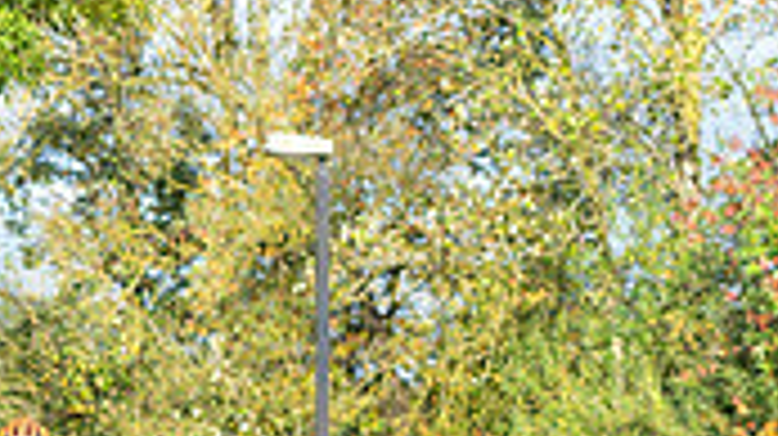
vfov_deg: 4.4
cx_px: 29
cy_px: 637
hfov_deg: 7.9
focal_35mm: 273
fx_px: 5627
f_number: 3.2
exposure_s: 1/1600
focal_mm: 70
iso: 200
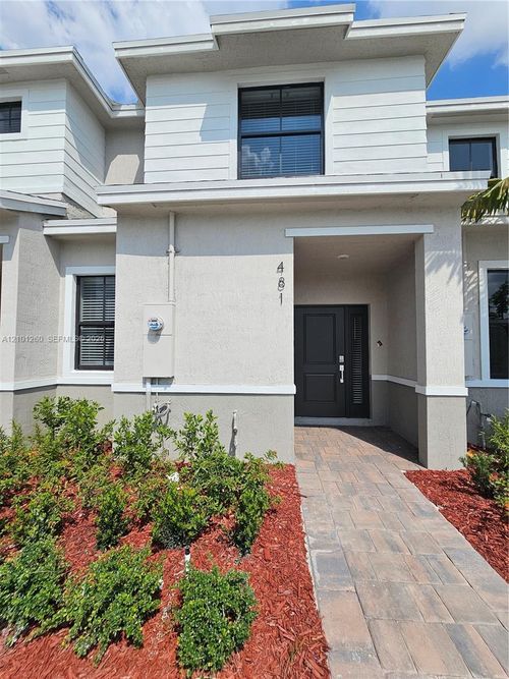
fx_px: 255
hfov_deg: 89.9
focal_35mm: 13
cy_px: 340
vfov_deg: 106.2
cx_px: 254
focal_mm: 2.2
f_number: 2.2
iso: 50
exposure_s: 1/4566
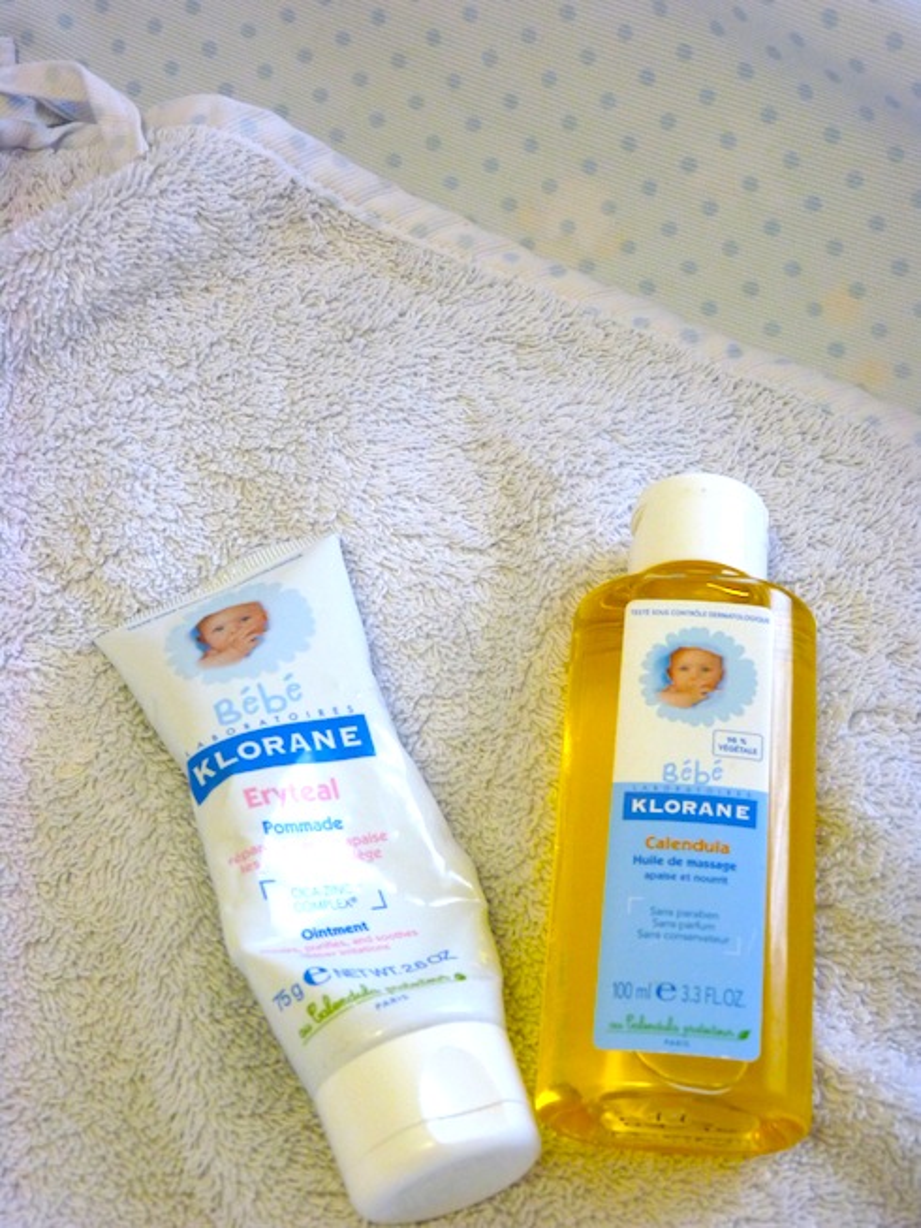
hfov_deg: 24.0
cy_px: 614
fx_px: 2163
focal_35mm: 61
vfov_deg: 31.7
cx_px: 460
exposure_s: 1/30
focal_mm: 10.8
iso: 250
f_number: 3.2
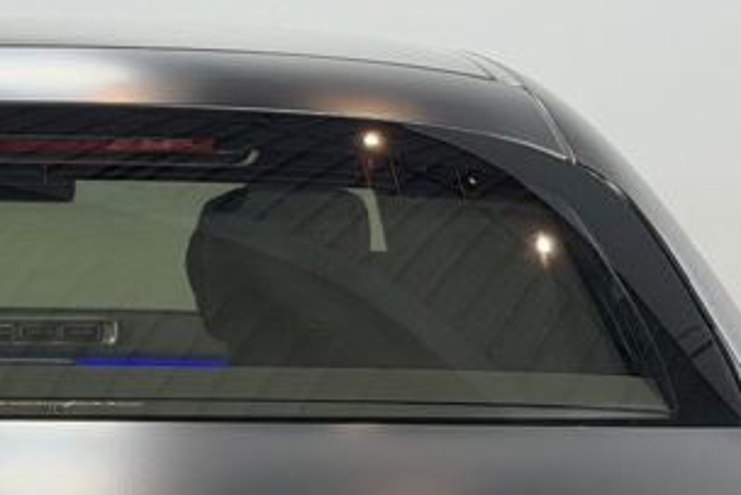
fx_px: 3459
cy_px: 790
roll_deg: +0.1
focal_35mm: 168
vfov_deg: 8.0
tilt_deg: -11.2
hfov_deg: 12.1
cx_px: 37
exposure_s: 1/127
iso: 50
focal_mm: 6.76
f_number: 1.78
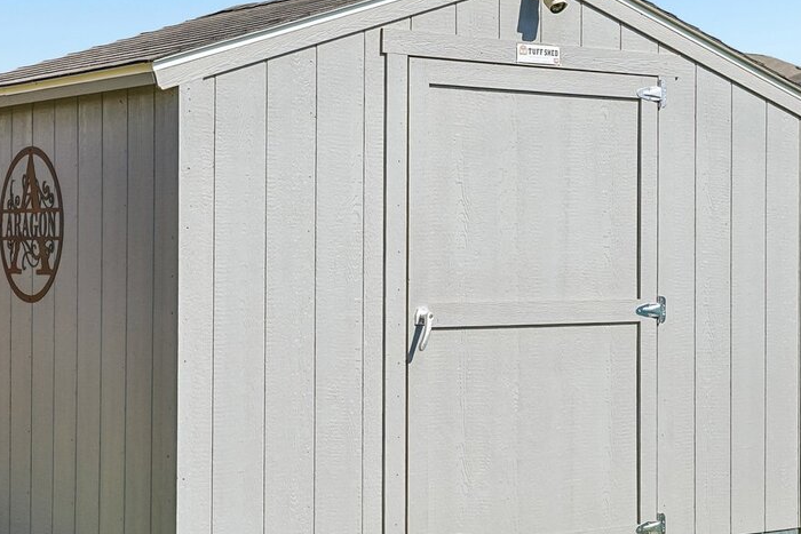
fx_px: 1803
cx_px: 421
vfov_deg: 16.9
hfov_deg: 25.1
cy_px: 292
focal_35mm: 81
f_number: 8
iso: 200
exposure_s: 1/500
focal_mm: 35
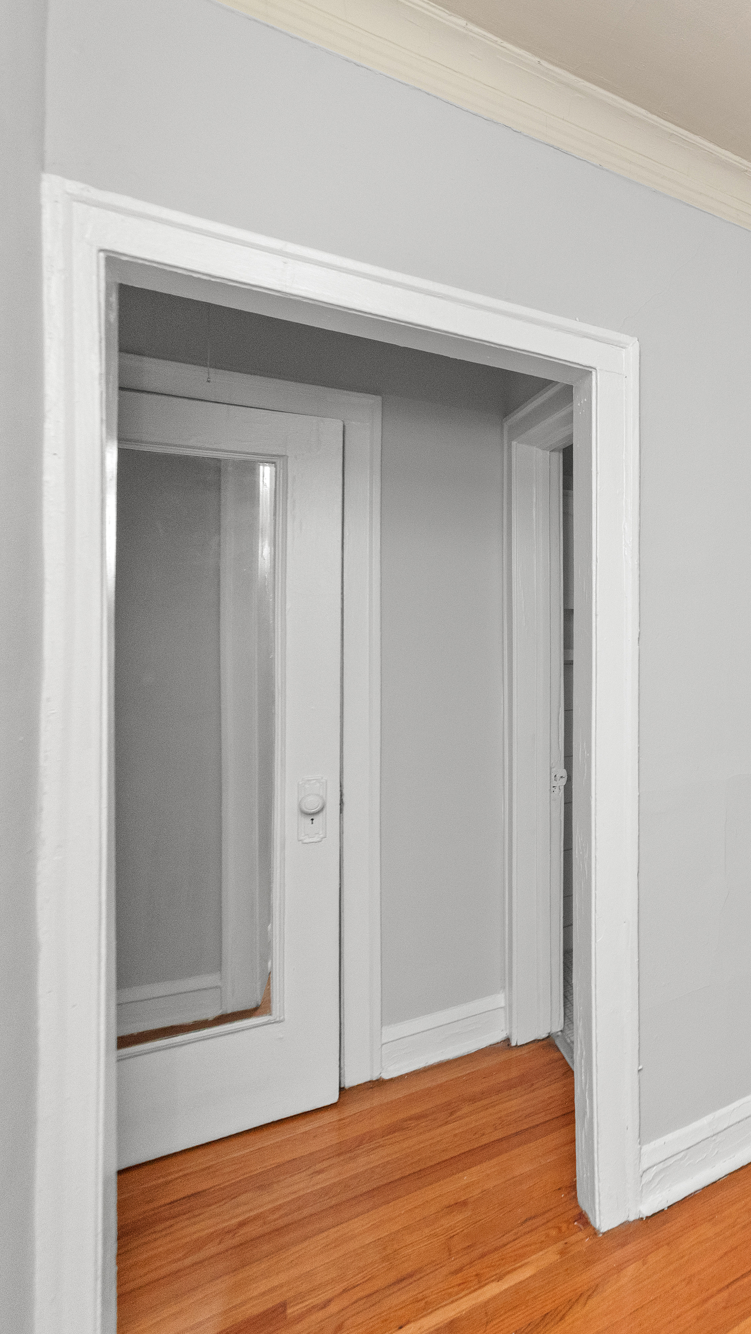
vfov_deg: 89.6
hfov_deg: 40.1
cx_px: 913
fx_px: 672
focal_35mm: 19
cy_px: 665
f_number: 7.1
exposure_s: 1/200
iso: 1000
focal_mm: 12
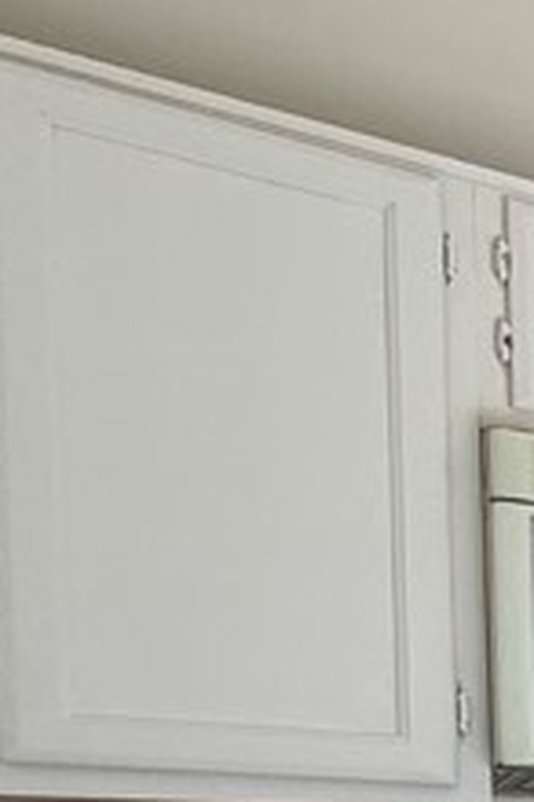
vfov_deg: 26.4
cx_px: 1679
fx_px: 1513
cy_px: 963
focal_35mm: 68
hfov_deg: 10.9
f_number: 2.2
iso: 40
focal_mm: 2.22
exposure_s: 1/638
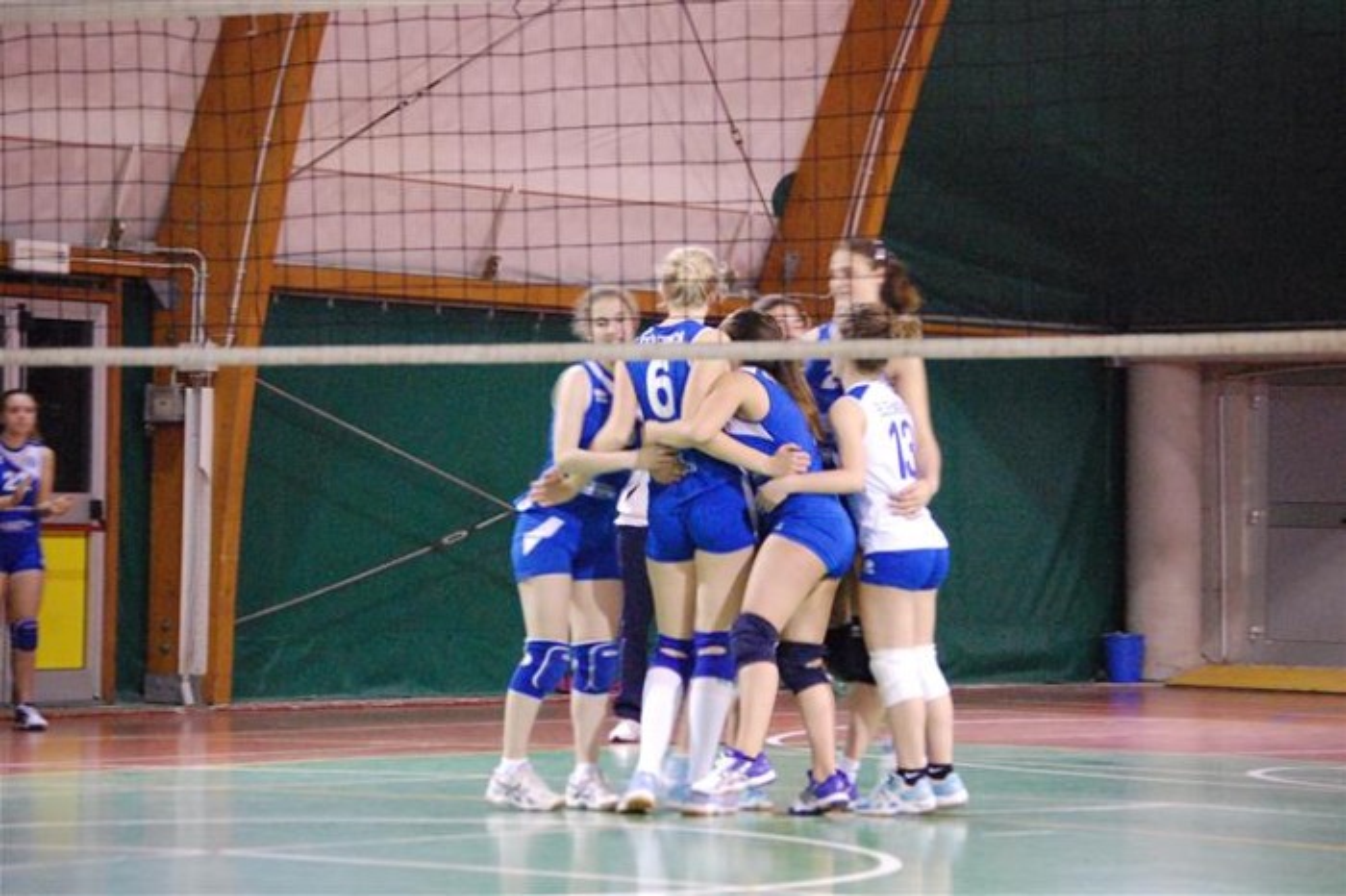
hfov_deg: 15.2
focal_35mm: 135
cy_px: 448
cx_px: 673
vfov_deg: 10.2
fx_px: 5045
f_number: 4.8
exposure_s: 1/25
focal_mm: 90
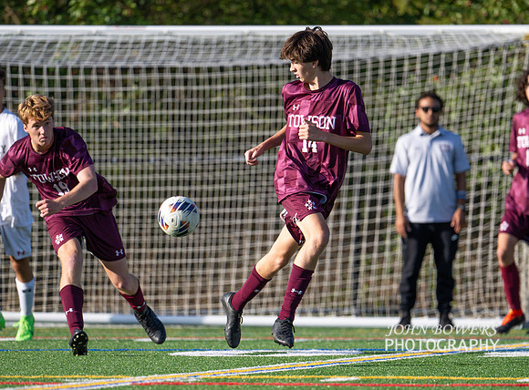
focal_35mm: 599
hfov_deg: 3.3
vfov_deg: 2.5
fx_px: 9104
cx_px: 284
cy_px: 246
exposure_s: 1/2500
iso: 560
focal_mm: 400
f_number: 4.5
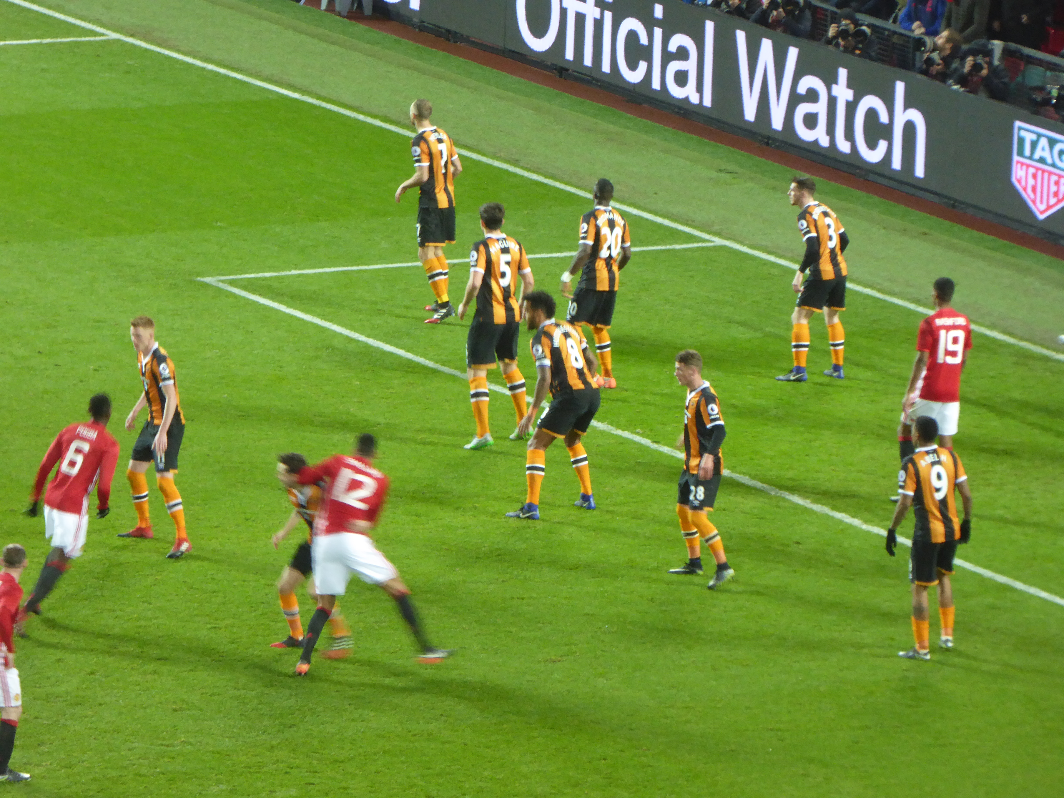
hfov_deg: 4.5
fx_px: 13647
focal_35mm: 444
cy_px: 399
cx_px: 532
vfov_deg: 3.3
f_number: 6
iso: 400
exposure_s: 1/30
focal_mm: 71.7
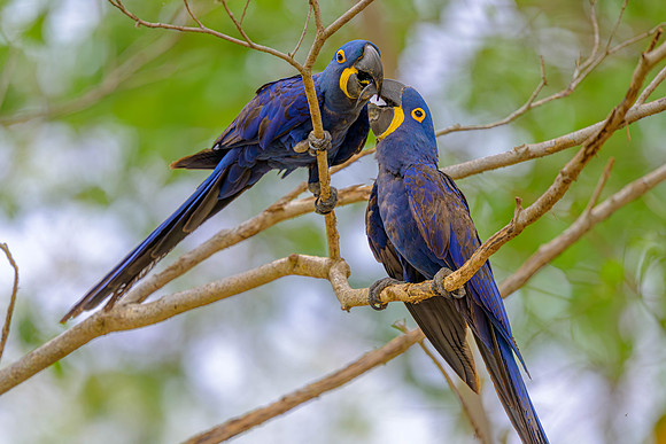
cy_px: 264
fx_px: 8926
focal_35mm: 482
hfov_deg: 4.3
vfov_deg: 2.9
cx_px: 319
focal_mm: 400
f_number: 2.8
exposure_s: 1/3200
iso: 900
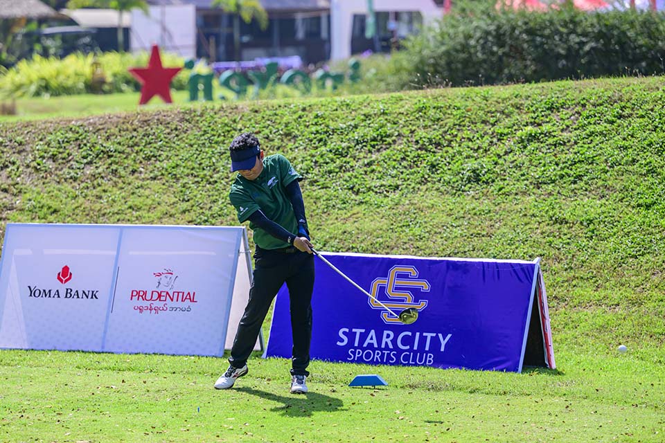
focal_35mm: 140
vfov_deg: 9.8
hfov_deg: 14.7
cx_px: 332
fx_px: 2586
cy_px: 222
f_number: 2.8
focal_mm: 140
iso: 500
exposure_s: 1/6400
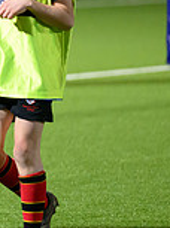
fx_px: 4807
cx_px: -228
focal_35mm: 731
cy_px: 53
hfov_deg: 2.0
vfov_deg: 2.7
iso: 6400
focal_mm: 200
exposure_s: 1/1000
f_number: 3.2
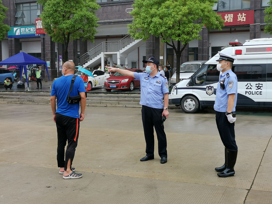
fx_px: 369
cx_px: 136
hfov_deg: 40.4
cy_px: 102
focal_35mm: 47
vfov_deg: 30.9
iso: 50
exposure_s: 1/263
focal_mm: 5.58
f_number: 1.8
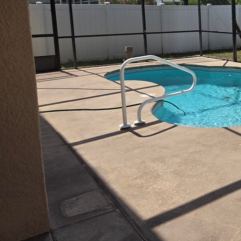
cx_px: 261
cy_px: 60
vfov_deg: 36.7
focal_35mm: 45
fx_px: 354
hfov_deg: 33.1
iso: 80
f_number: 1.8
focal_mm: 5.4
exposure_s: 1/4274
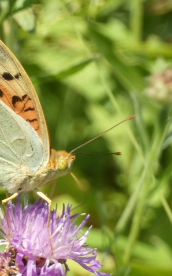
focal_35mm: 625
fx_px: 4696
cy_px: 138
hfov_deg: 2.1
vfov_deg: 3.4
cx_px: 18
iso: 100
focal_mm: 78.8
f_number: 5.6
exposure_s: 1/100
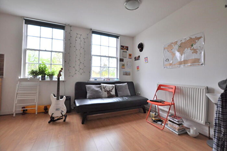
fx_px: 94
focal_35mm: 15
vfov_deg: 77.2
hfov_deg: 100.5
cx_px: 114
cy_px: 76
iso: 400
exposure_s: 1/100
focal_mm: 10
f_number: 5
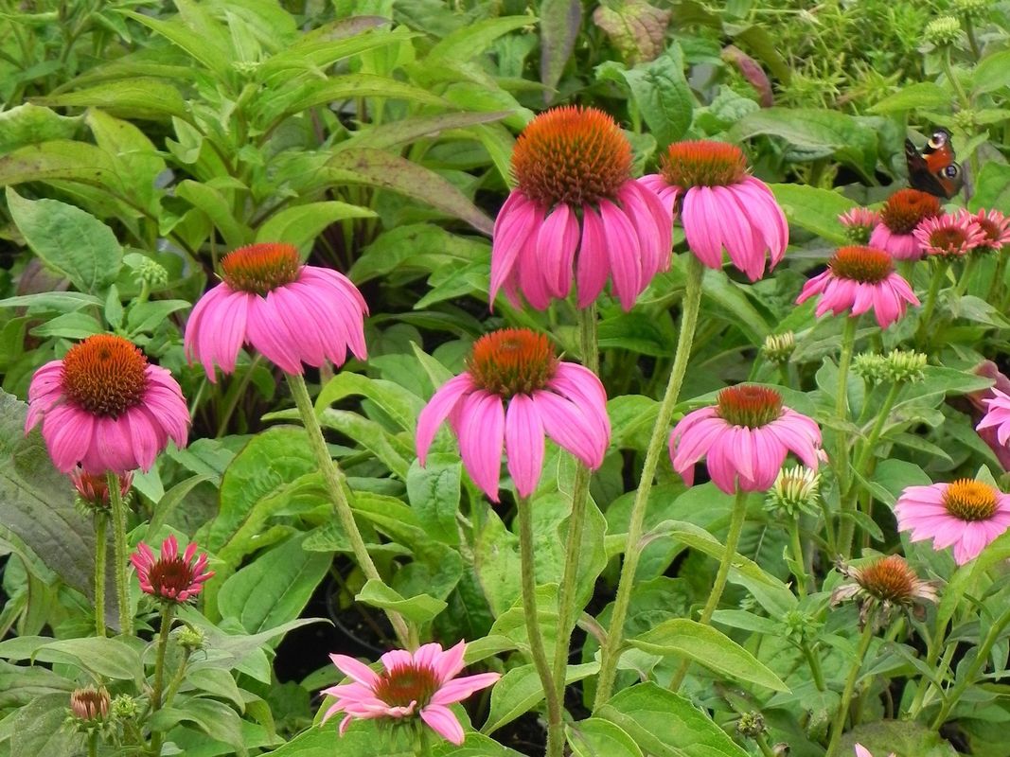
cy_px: 378
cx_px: 505
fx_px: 3063
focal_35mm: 105
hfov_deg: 18.7
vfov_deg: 14.1
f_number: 4.5
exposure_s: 1/250
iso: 160
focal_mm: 18.8
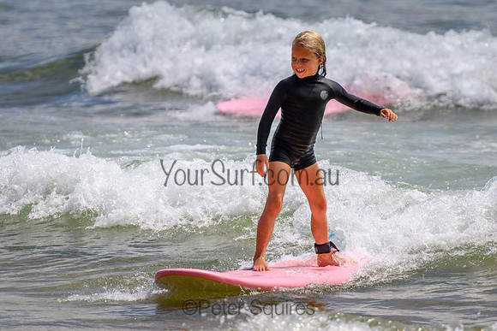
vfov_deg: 2.6
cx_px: 269
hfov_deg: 4.0
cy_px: 148
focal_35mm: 520
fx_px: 7185
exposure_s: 1/2000
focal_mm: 400
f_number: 5.6
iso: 200
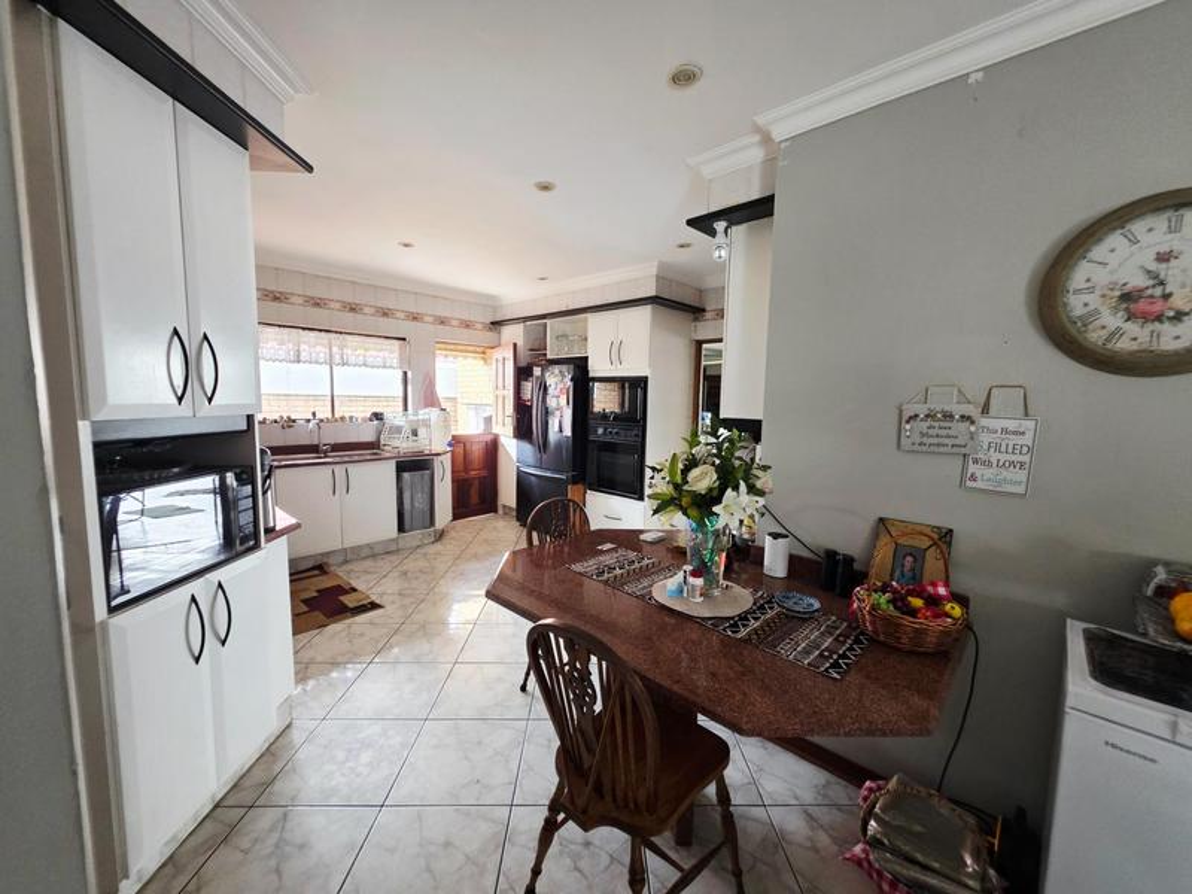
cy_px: 447
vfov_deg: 89.9
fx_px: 448
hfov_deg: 106.2
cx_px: 596
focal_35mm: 13
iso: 320
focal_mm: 2.2
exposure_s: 1/50.3
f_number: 1.9
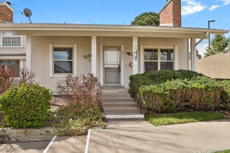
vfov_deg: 70.4
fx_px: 109
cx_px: 115
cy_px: 76
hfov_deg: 93.3
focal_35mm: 17
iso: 100
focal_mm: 17
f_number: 8
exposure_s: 1/25
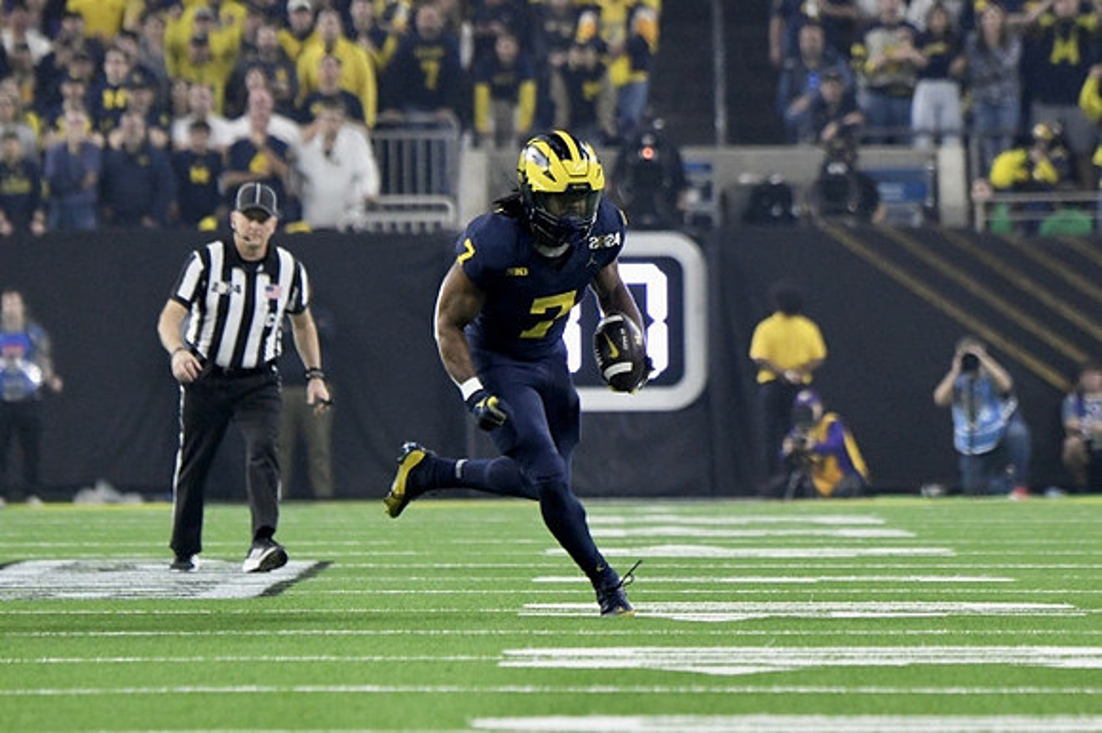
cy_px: 366
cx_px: 551
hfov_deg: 4.7
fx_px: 13308
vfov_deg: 3.2
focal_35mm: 435
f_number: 5.6
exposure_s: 1/1000
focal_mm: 290
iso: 6400
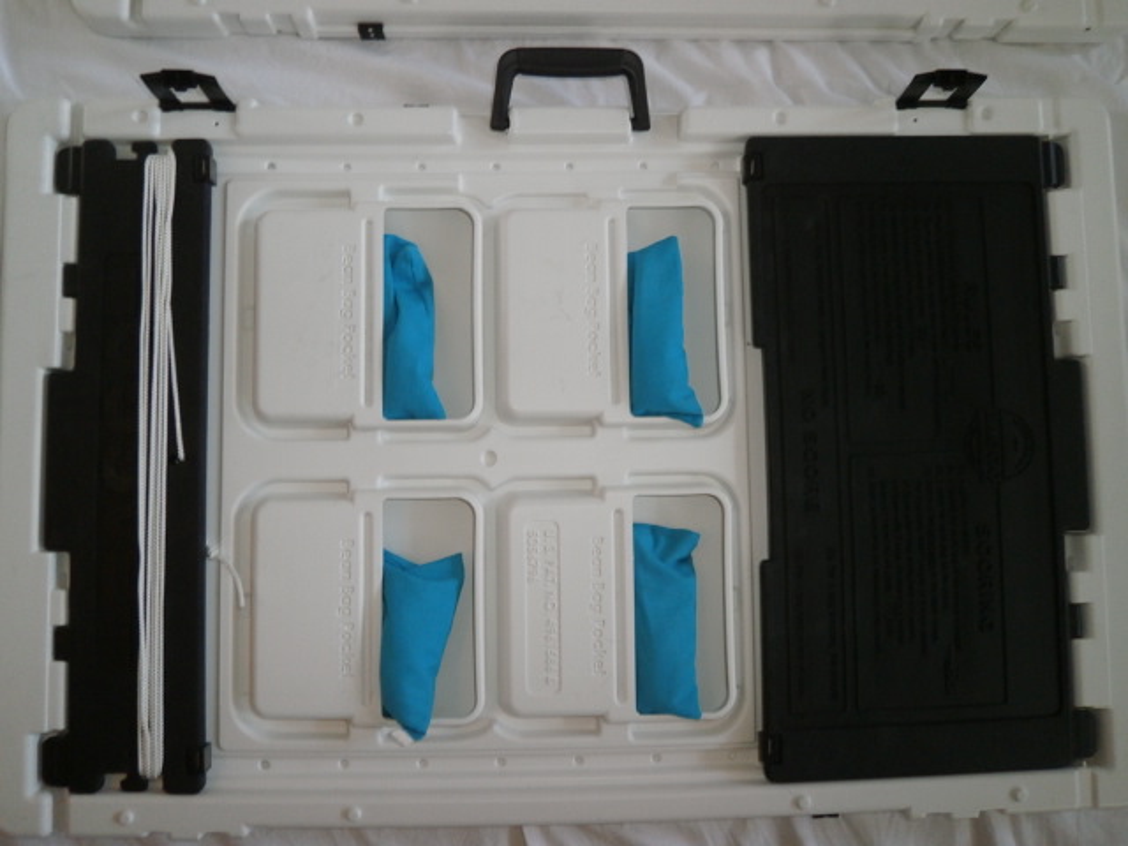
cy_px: 423
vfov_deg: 53.1
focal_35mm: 26
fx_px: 847
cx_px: 564
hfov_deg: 67.3
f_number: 2.8
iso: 200
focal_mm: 4.7
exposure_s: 1/30
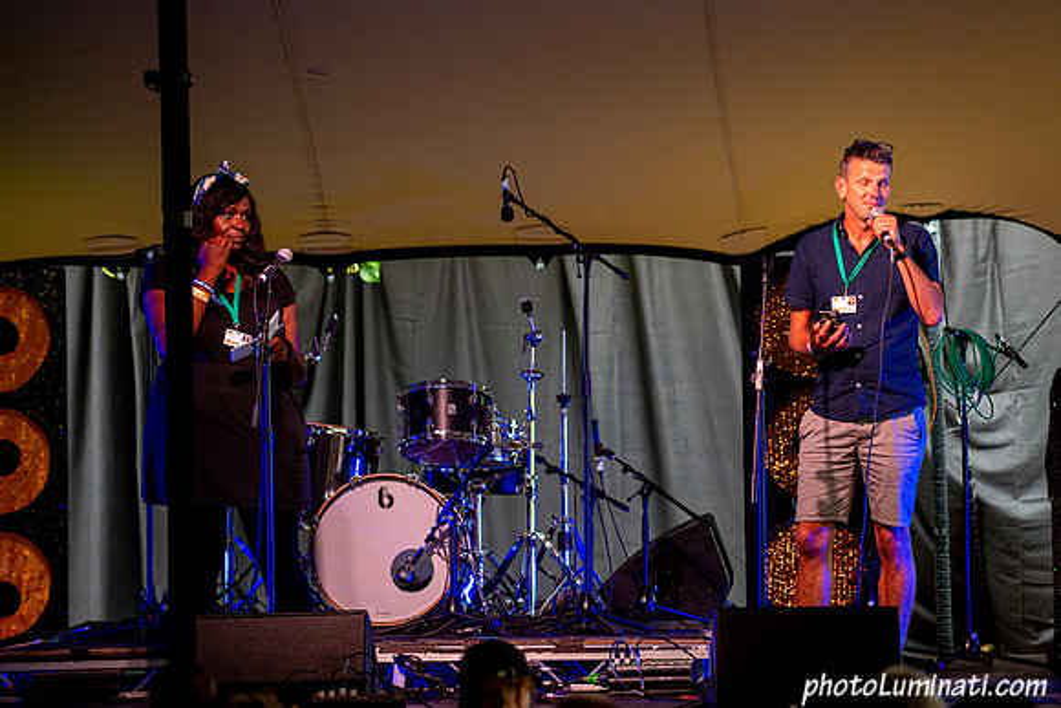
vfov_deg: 5.5
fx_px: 7383
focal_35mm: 250
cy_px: 315
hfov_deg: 8.2
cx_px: 655
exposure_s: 1/160
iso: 2000
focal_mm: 200
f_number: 2.8
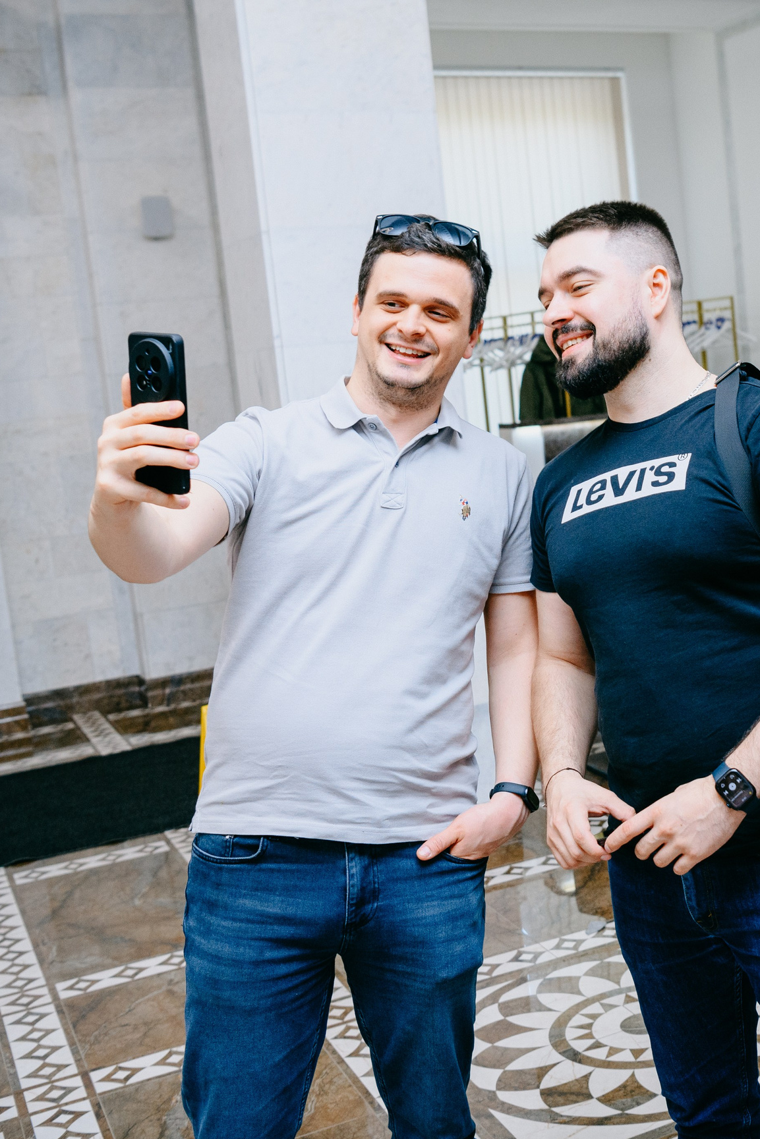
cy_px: 524
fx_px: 1583
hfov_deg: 25.9
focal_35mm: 50
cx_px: 718
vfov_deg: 39.6
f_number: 4
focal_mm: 30
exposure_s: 1/160
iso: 500
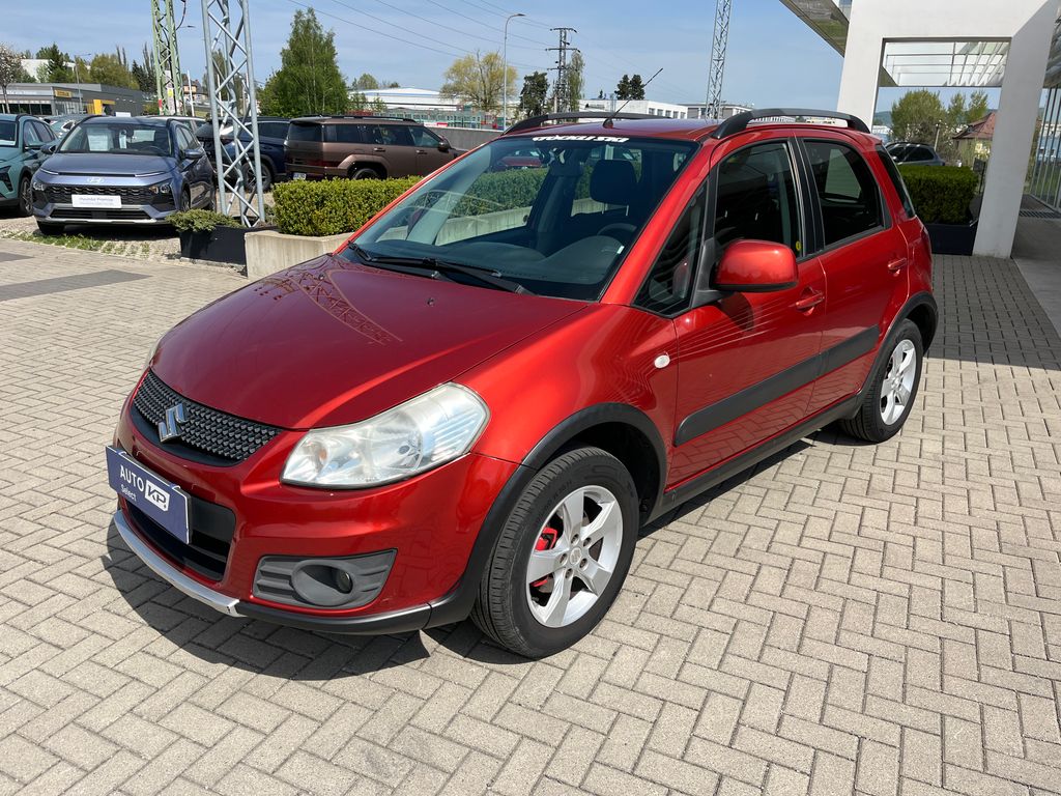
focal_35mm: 26
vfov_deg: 53.1
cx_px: 530
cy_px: 398
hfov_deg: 67.3
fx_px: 797
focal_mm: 5.1
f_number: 1.6
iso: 50
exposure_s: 1/3413
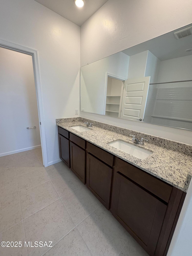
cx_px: 96
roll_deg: -2.9
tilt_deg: -14.3
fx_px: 104
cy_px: 128
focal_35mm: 14
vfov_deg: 102.1
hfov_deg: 85.7
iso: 160
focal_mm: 2.22
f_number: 2.2
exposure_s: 1/120
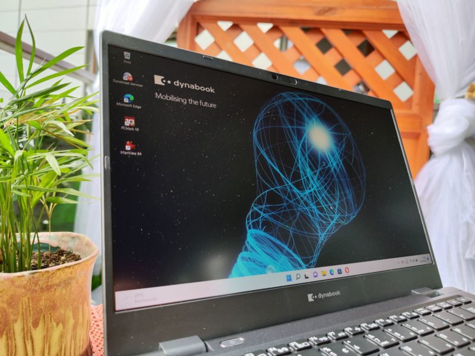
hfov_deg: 71.6
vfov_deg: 56.8
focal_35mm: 24
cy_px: 178
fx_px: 329
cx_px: 238
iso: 50
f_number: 1.9
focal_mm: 6.92
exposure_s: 1/120
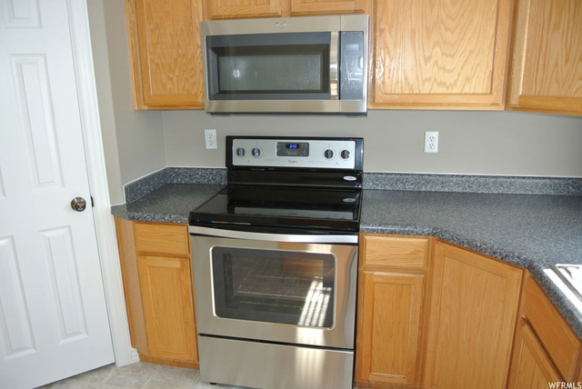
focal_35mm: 27
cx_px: 291
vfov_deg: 48.0
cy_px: 194
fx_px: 437
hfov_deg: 67.3
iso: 200
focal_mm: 10
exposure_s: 1/60
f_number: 3.5
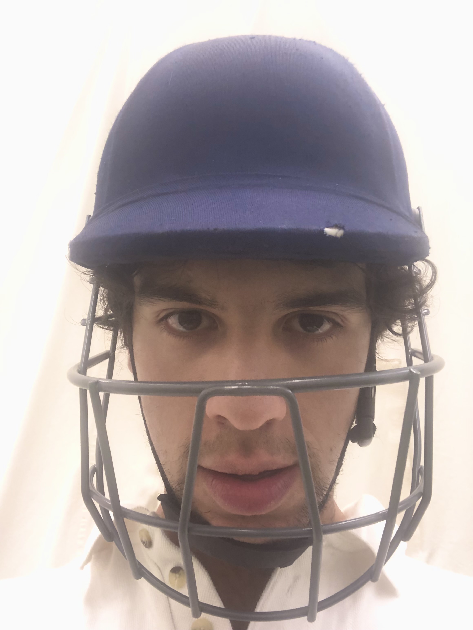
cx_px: 236
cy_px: 315
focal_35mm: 32
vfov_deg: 56.8
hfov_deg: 44.2
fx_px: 582
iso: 80
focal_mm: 2.87
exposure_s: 1/50
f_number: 2.2
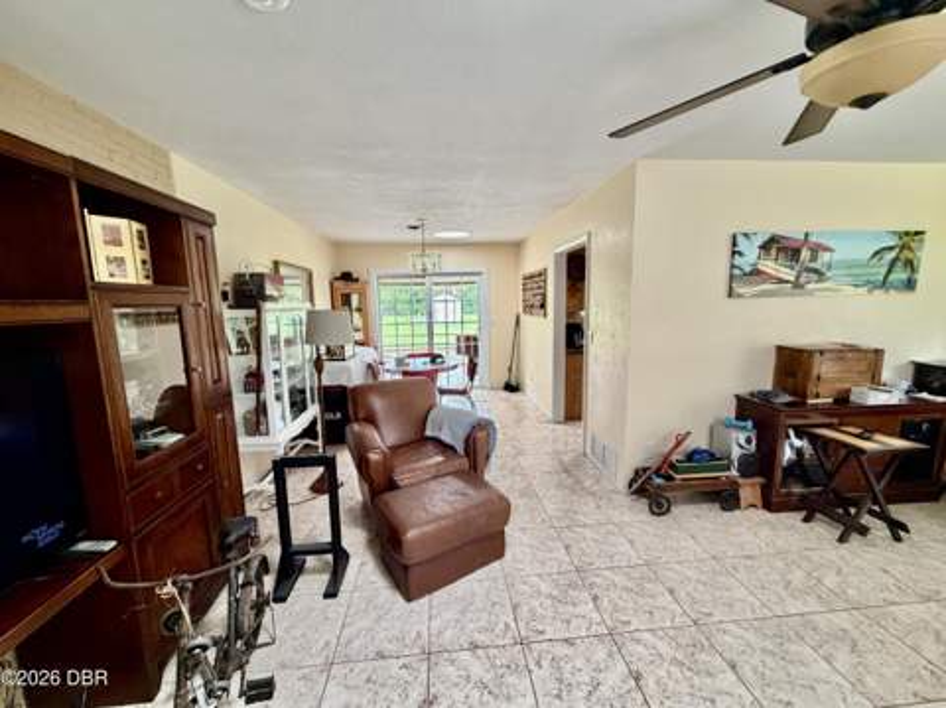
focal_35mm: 14
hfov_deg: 102.1
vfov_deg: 85.6
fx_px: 382
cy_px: 354
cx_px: 473
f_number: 2.2
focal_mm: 2.22
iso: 320
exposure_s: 1/66
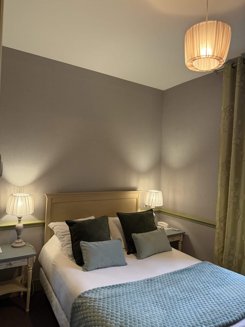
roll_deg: -2.4
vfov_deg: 71.6
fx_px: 226
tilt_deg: +1.1
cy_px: 164
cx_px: 122
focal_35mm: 24
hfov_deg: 56.8
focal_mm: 6.76
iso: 400
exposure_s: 1/100
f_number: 1.78
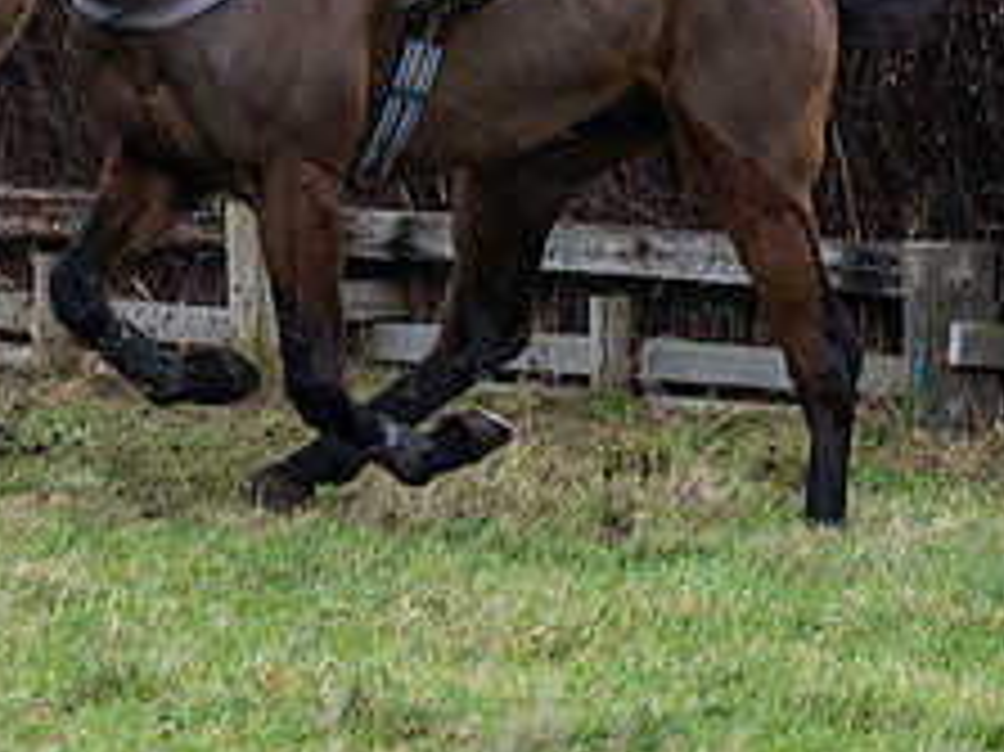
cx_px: 517
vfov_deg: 3.7
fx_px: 11711
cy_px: -226
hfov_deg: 4.9
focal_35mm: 404
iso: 400
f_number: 4.5
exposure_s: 1/1600
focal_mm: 135
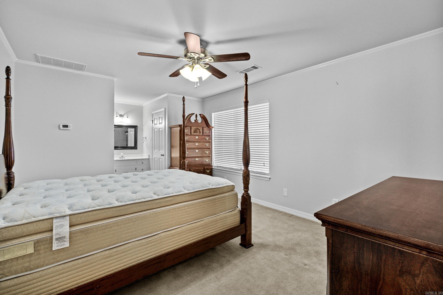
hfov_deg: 100.4
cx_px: 222
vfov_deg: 77.3
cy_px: 148
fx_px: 185
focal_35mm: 15
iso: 800
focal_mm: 10
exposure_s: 1/5
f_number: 5.6
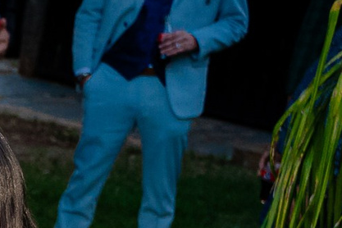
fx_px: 1634
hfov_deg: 9.4
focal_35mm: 172
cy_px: 414
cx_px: -677
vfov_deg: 7.7
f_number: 5
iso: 1250
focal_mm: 28
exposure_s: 1/100
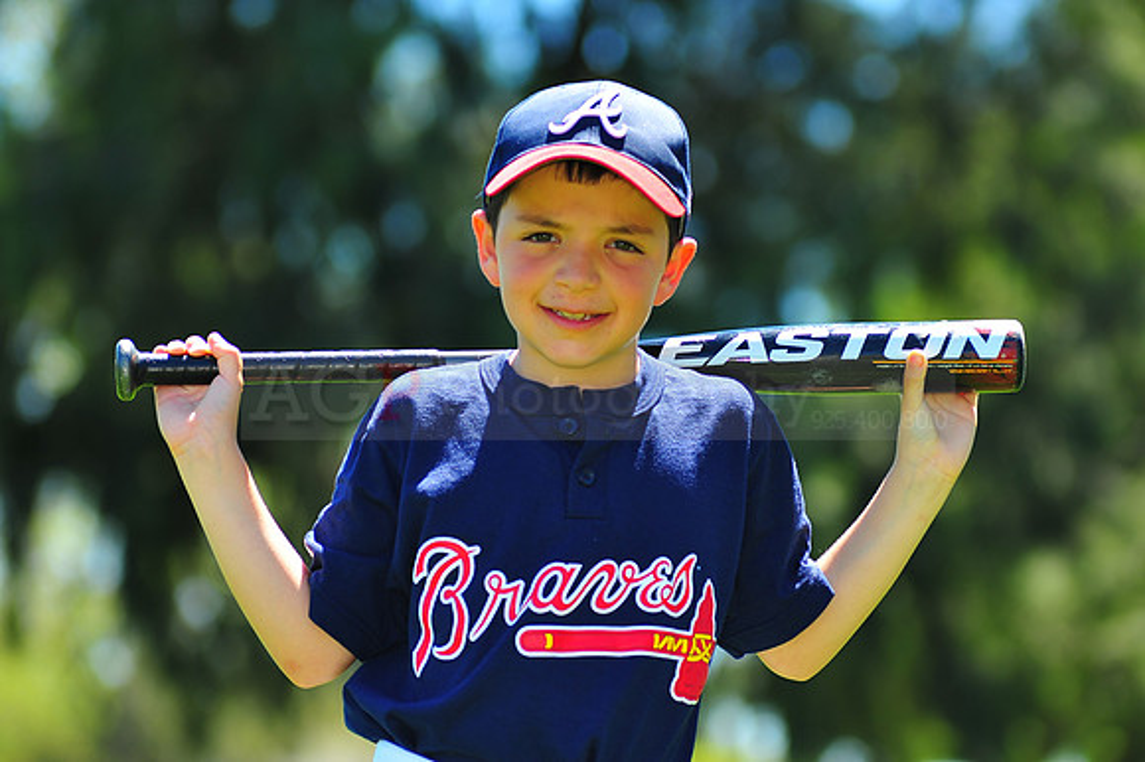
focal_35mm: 180
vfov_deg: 7.6
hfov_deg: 11.4
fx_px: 5722
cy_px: 381
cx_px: 572
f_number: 5
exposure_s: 1/400
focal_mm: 180
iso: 200
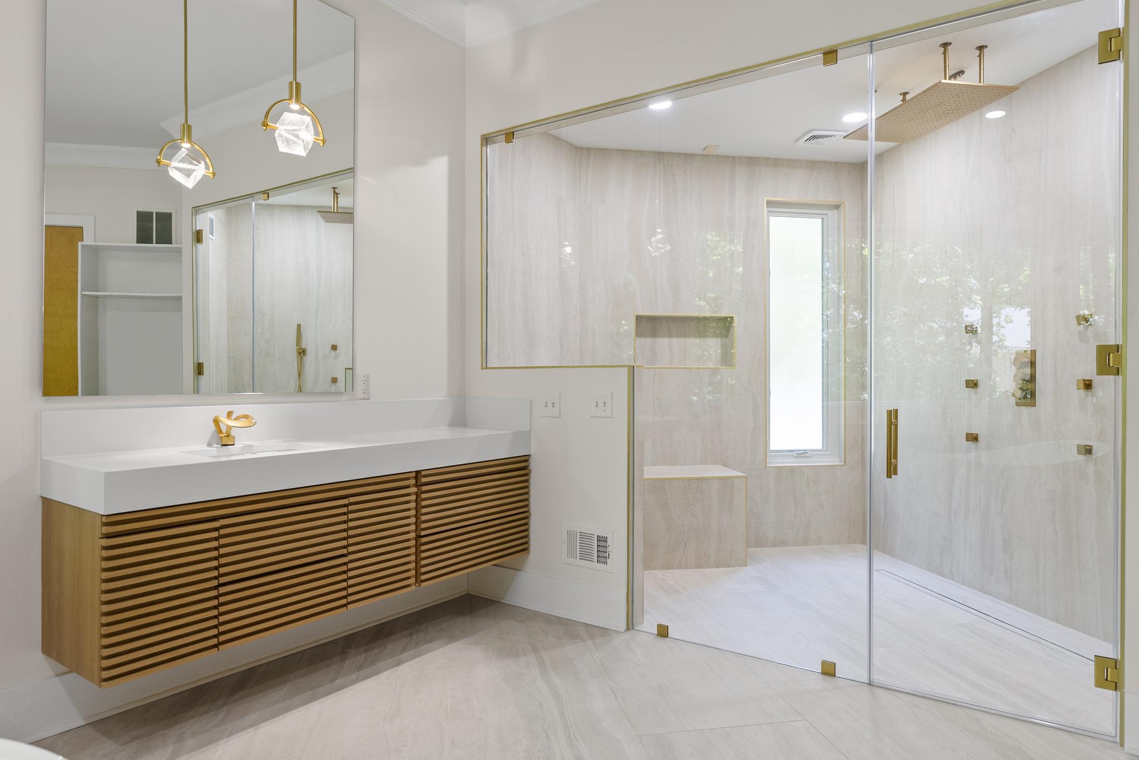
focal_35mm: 22
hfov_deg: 78.6
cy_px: 380
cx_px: 570
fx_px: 696
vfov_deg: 57.3
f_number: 4.5
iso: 800
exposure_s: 1/25
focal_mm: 22
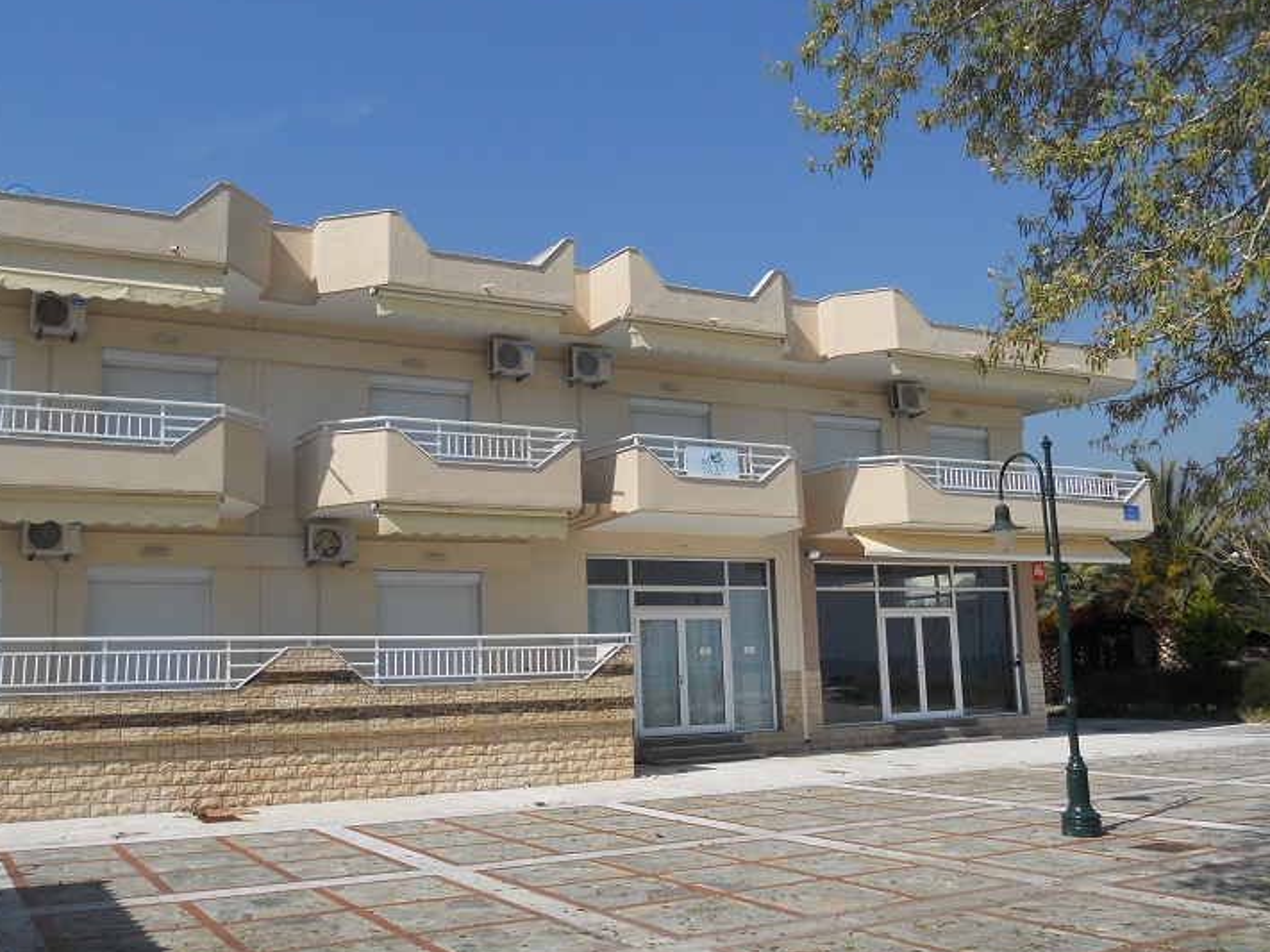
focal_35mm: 36
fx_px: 1321
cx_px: 559
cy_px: 454
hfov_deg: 51.2
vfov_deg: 39.6
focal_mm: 5.8
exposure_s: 1/1250
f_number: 3.5
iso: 80
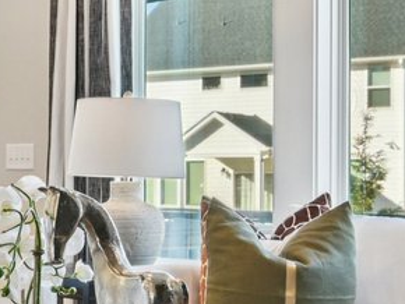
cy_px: 169
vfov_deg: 15.6
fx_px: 1112
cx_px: -36
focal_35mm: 95
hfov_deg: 19.8
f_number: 8
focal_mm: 14
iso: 250
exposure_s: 1/15
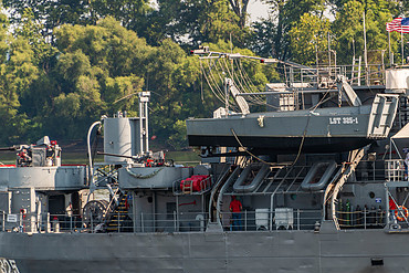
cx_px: 290
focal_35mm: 491
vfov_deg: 2.8
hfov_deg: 4.2
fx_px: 5580
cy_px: 146
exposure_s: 1/200
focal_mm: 300
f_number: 8
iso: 80
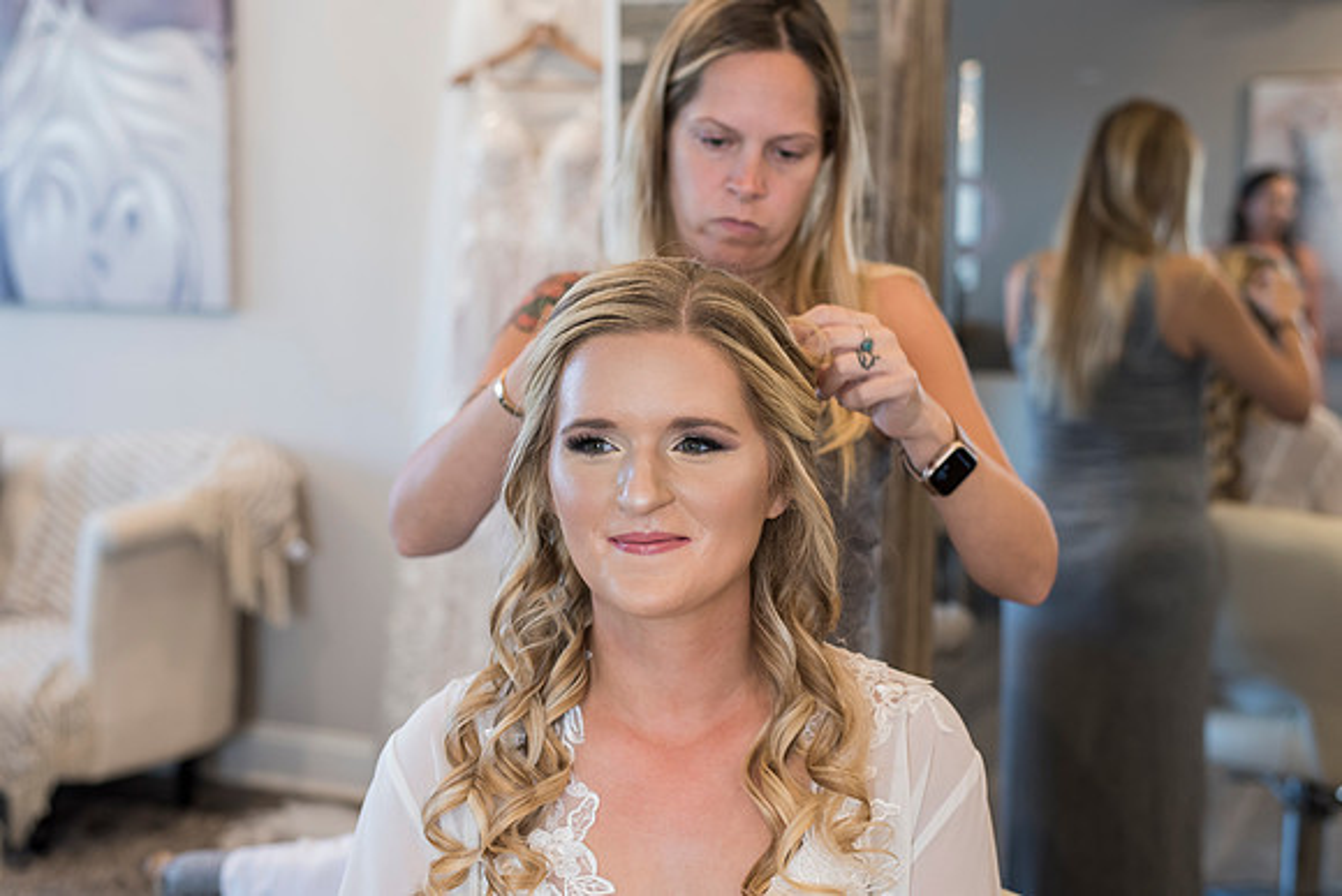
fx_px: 1864
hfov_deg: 39.6
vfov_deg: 27.0
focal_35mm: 50
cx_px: 671
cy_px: 448
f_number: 3.5
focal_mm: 50
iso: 640
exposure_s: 1/80
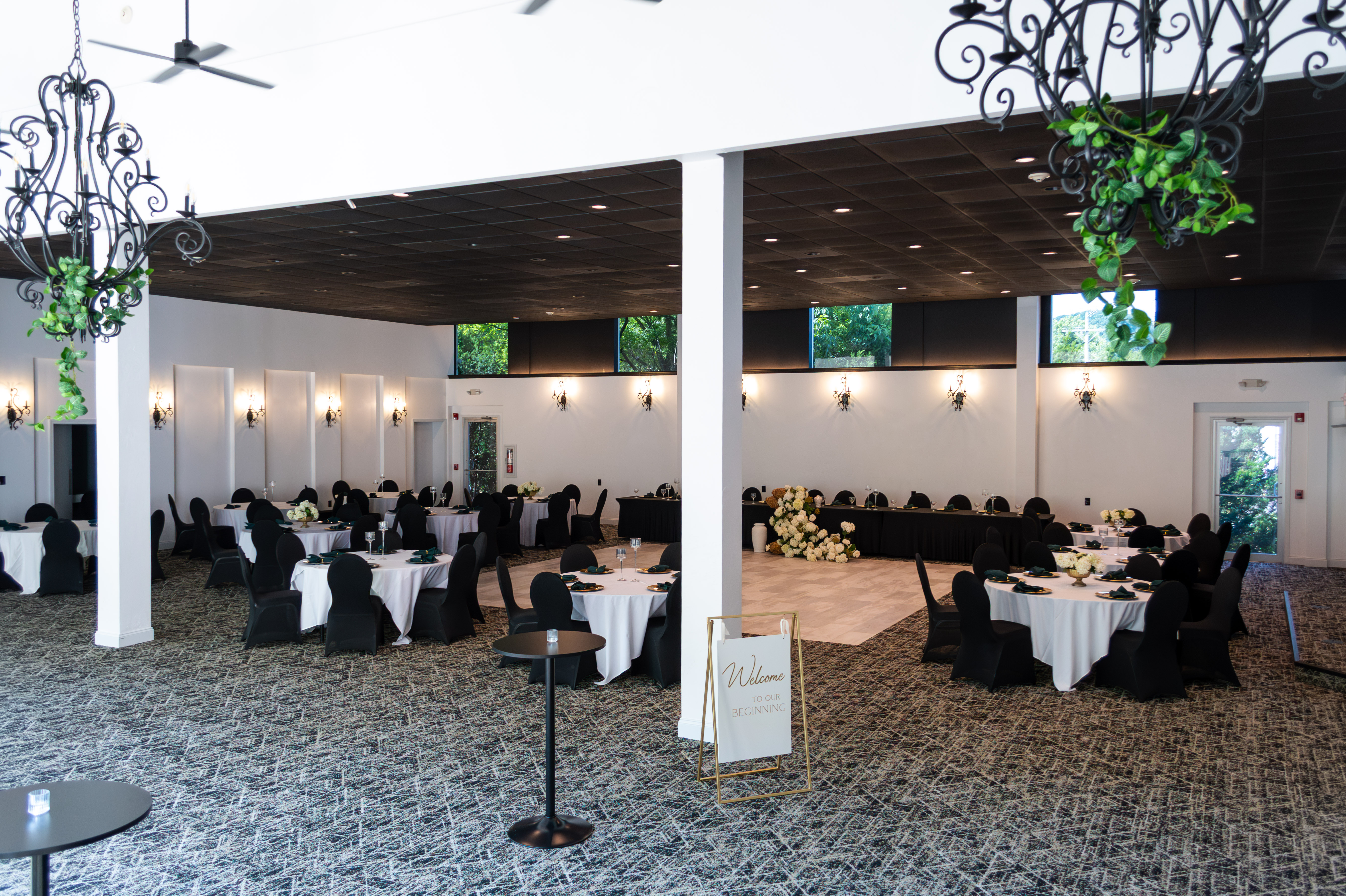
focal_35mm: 27
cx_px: 673
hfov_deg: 67.4
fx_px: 1009
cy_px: 448
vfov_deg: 47.9
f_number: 5
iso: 2000
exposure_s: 1/125
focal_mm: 18
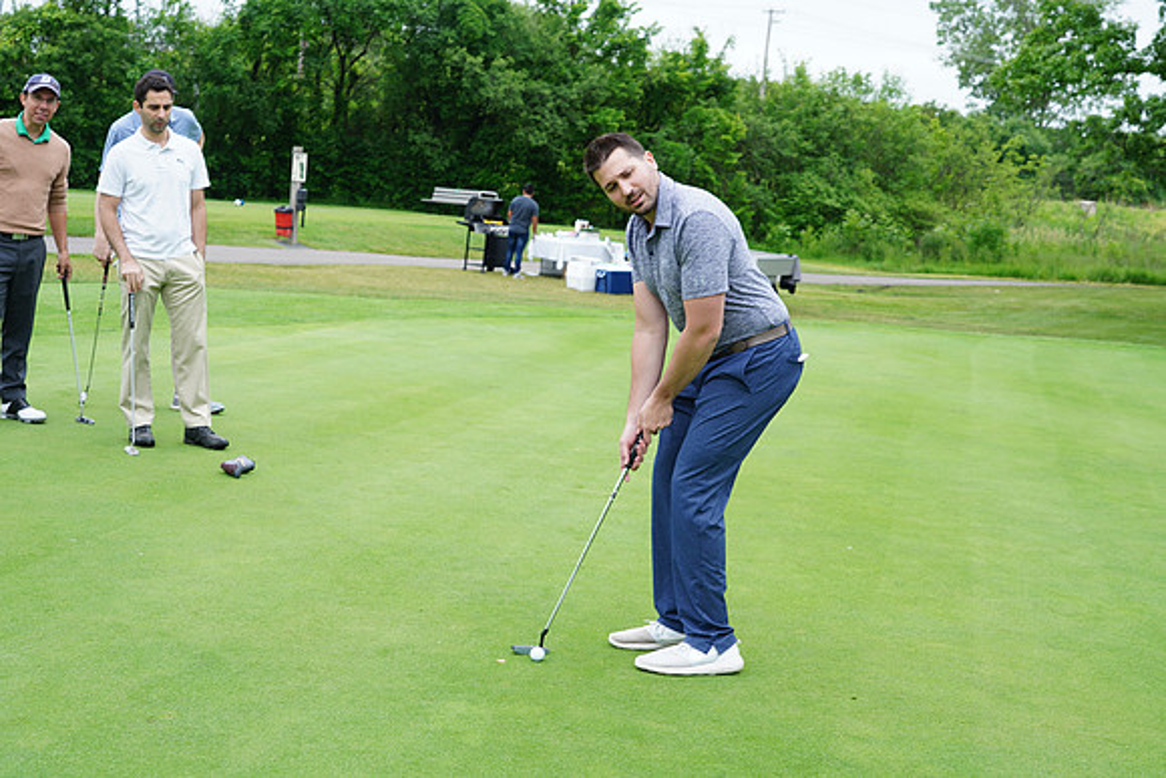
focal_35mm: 55
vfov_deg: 24.6
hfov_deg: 36.2
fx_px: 1782
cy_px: 389
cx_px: 583
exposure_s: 1/100
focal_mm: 55
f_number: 6.3
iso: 125
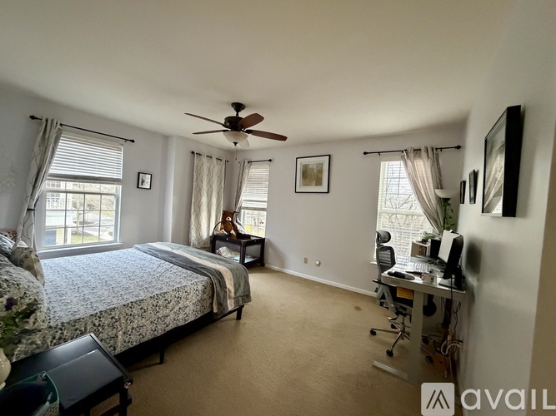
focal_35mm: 14
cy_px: 208
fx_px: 225
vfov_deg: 85.7
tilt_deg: -2.2
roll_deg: -2.9
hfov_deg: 102.1
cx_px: 278
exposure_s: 1/60
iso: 1000
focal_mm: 2.22
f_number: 2.2
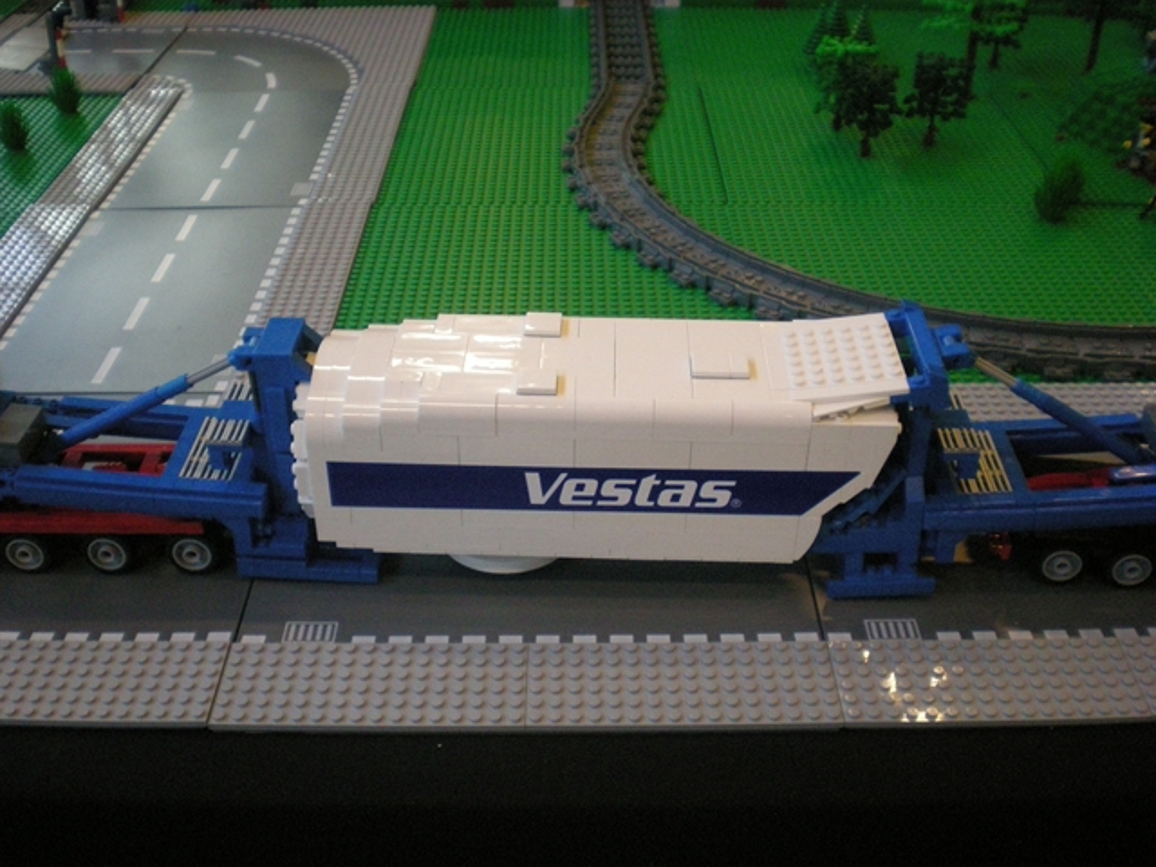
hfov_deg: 49.0
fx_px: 1269
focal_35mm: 38
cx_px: 578
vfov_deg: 37.7
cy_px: 434
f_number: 3.1
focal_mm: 6.3
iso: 400
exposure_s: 1/49.2
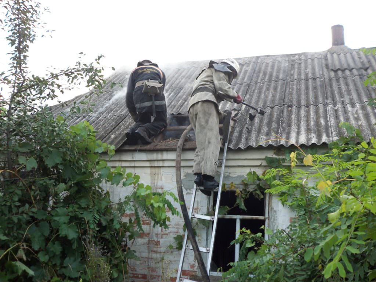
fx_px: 369
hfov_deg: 54.0
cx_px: 188
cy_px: 141
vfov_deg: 41.8
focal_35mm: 34
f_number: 2.9
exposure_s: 1/30
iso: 100
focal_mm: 5.7
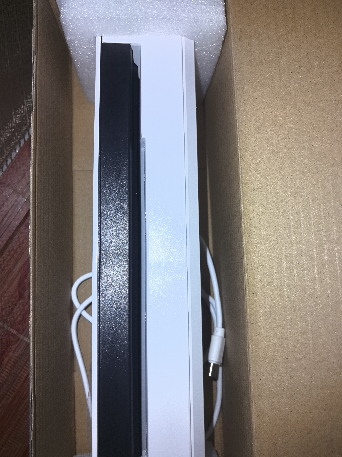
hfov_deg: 51.4
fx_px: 356
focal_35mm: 27
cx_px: 171
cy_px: 228
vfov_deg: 65.3
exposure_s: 1/98.4
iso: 64
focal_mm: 5.75
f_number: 2
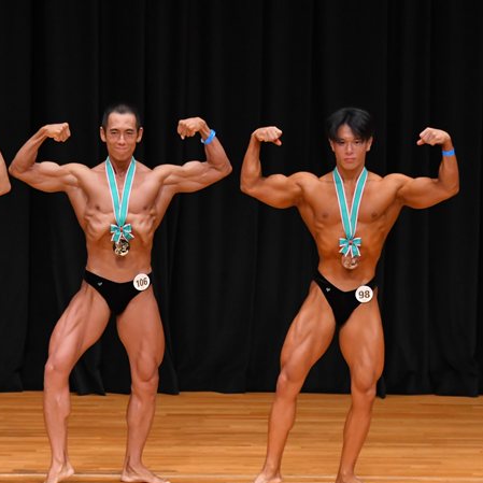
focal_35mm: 318
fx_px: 5020
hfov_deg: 5.5
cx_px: 133
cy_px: 269
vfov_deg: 5.5
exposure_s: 1/400
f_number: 5.6
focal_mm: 145
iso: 3200
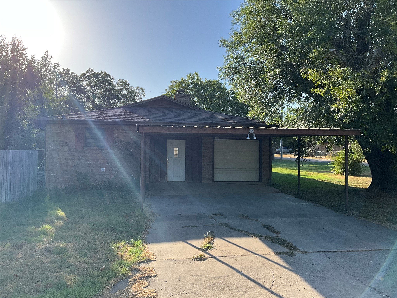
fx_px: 333
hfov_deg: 61.7
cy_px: 149
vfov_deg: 48.2
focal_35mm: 29
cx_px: 198
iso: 25
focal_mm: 3
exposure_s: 1/1144
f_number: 1.8
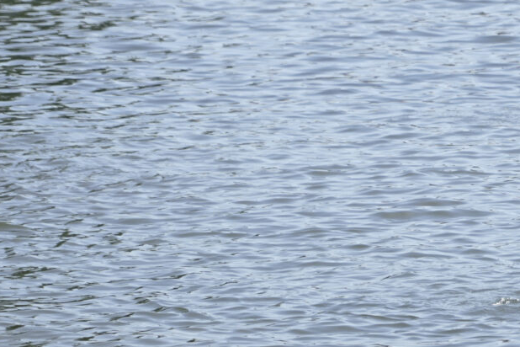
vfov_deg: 1.7
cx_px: 543
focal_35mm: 828
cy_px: -68
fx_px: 11959
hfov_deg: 2.5
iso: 200
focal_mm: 200
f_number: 4
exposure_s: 1/1600
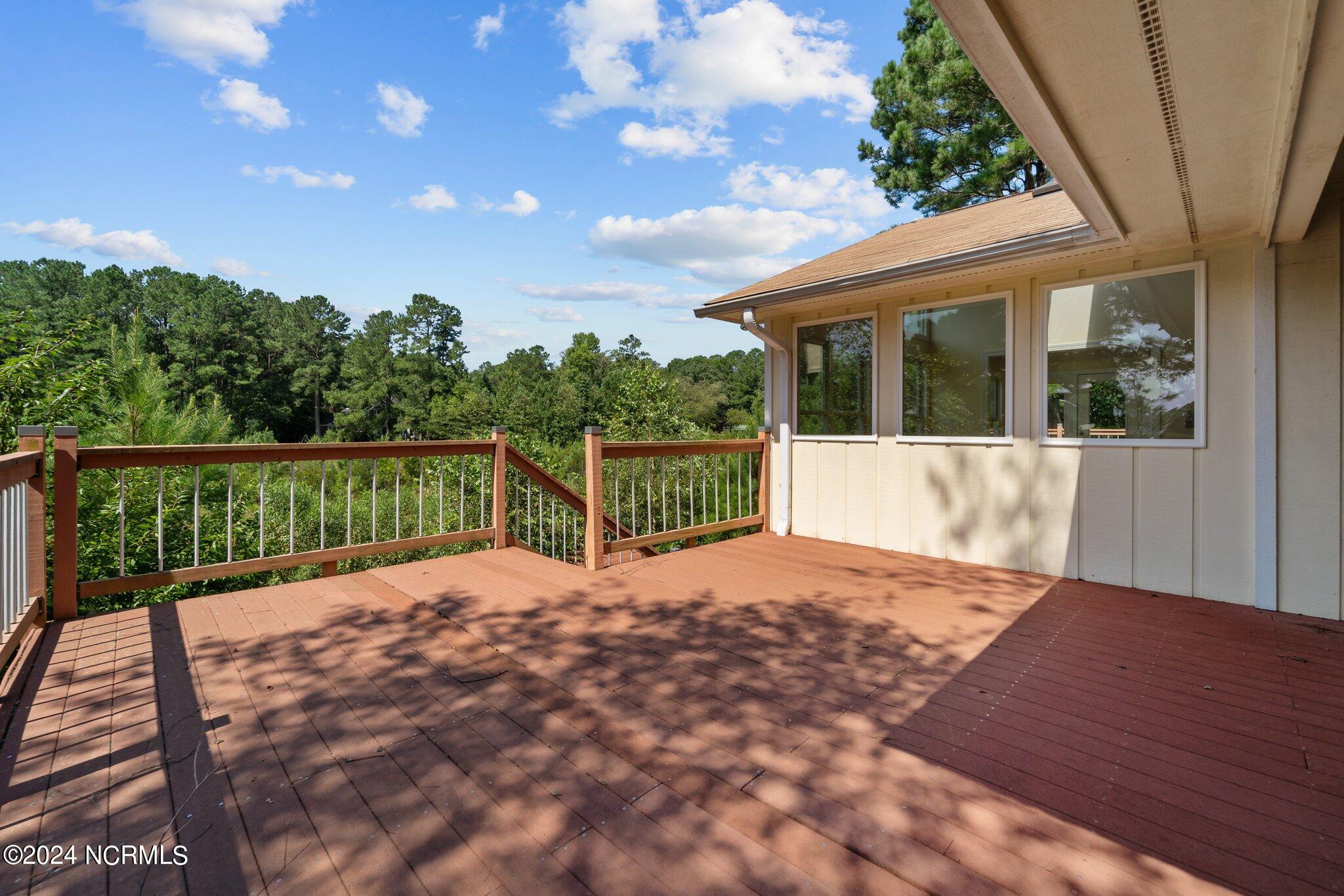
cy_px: 448
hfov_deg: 104.3
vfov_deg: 81.2
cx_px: 672
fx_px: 523
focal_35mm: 14
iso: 100
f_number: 8
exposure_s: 1/200
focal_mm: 14
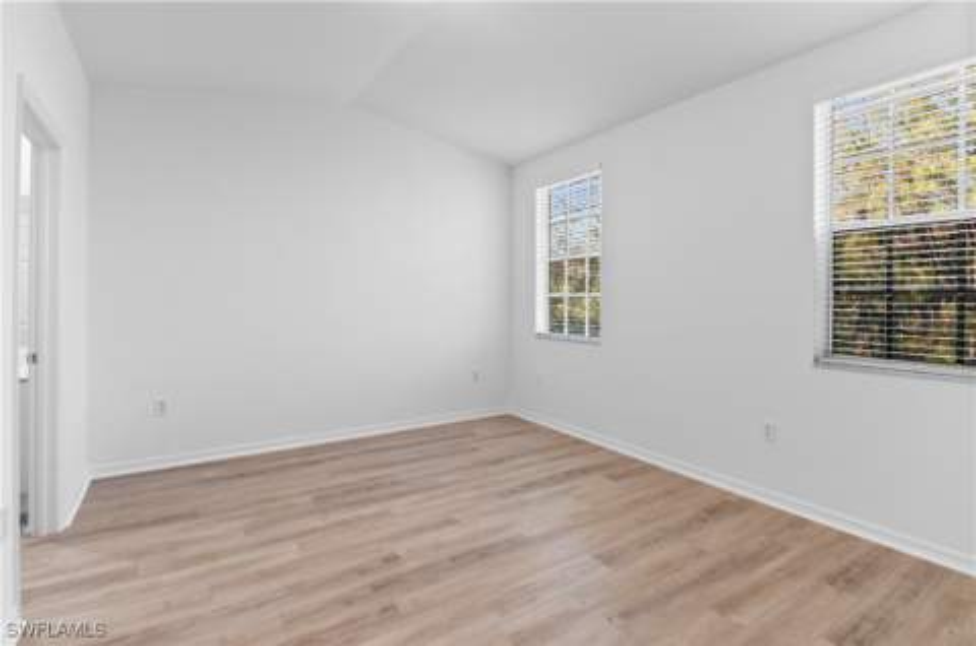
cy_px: 323
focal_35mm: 17
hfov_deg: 92.6
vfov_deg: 69.4
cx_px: 488
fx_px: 467
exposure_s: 1/4
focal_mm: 11.5
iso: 200
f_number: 8
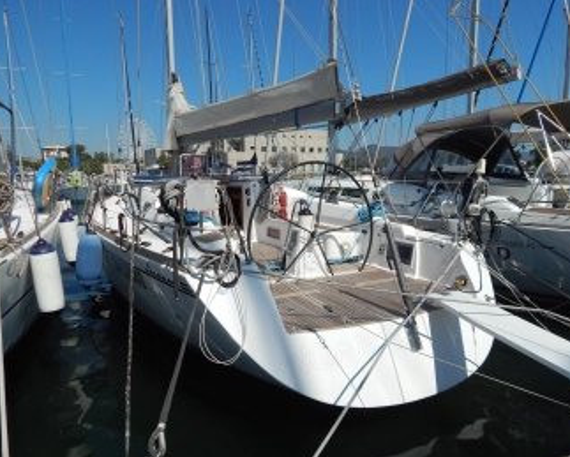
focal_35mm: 25
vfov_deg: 56.9
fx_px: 422
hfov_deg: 68.0
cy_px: 235
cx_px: 293
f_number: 6
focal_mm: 4
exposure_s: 1/1250
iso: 125
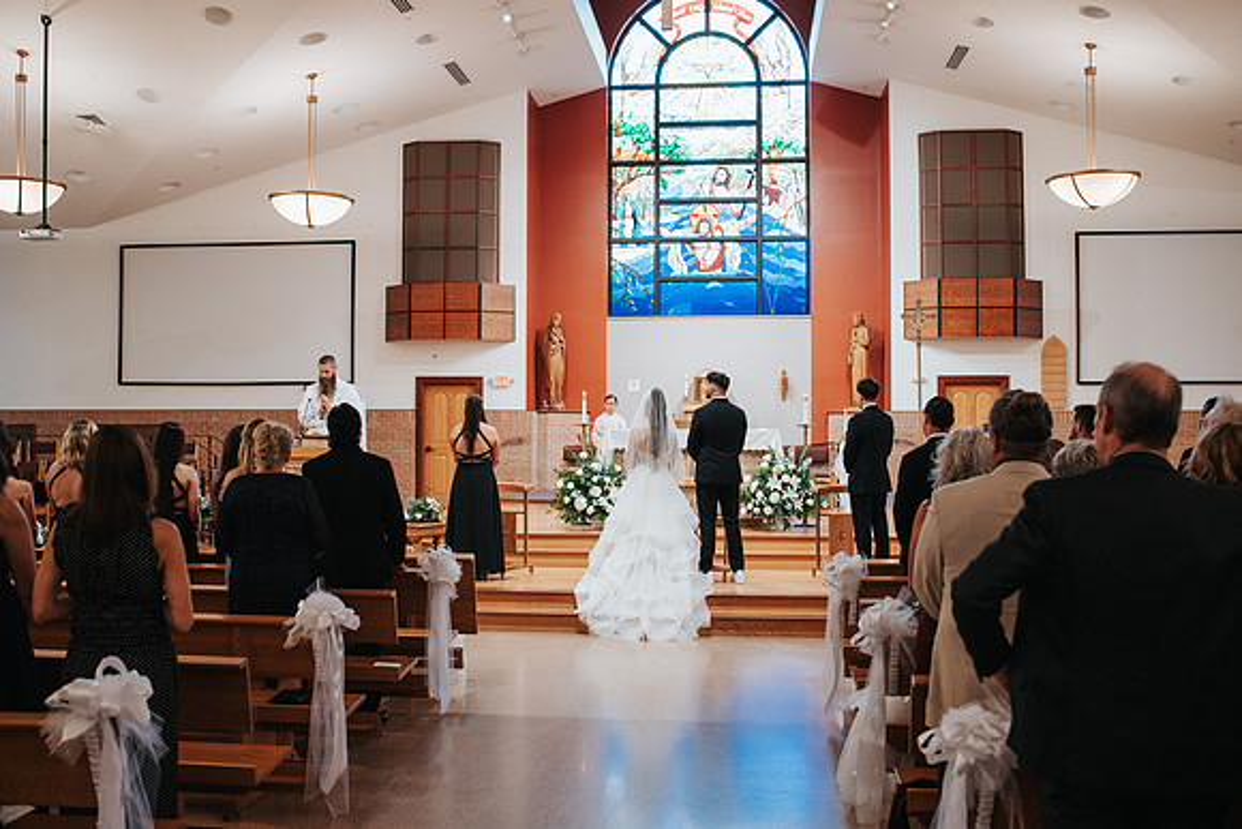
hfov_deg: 51.3
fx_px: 1291
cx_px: 586
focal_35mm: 37
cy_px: 415
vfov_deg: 35.6
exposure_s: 1/125
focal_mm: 35
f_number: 2.8
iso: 900
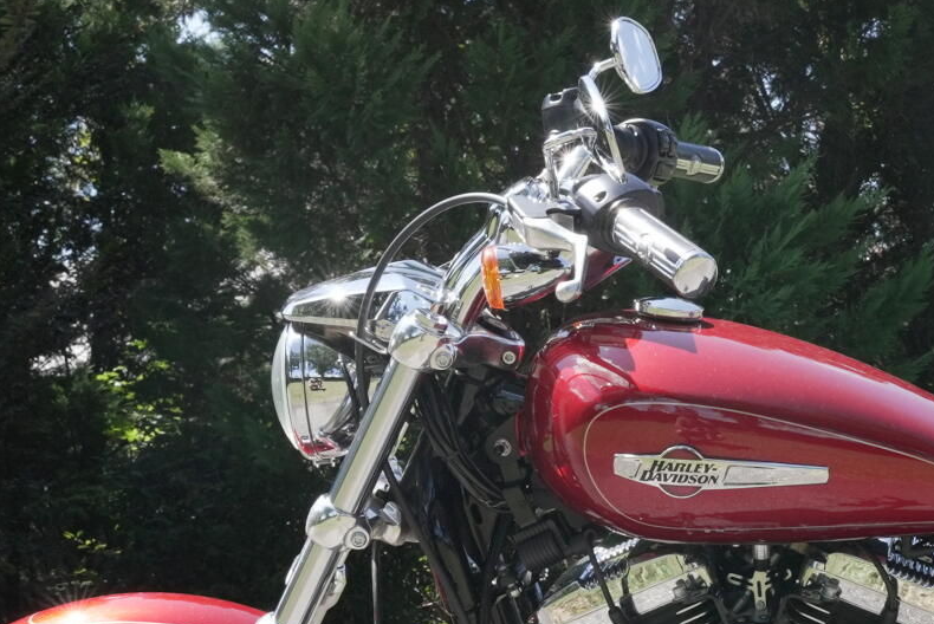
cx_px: 894
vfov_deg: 16.2
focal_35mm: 83
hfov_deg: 23.6
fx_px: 2156
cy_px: 597
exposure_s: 1/400
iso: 1250
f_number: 13
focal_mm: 32.8
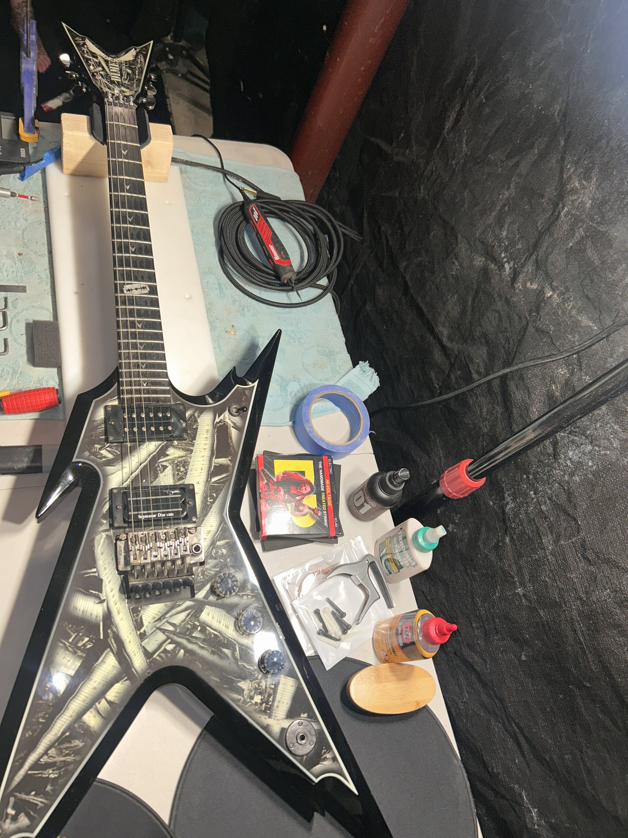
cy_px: 419
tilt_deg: -57.3
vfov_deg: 67.3
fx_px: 629
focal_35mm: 26
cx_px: 314
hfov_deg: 53.1
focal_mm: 5.7
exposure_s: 1/254
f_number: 1.5
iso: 32
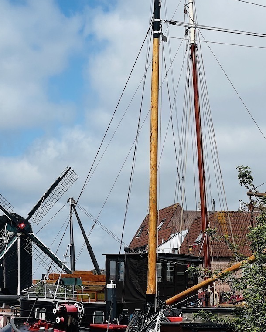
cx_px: 102
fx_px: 994
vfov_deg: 19.0
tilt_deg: +9.3
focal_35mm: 101
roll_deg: +0.7
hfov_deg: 15.2
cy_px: 178
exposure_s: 1/1292
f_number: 2.8
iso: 32
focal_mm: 9
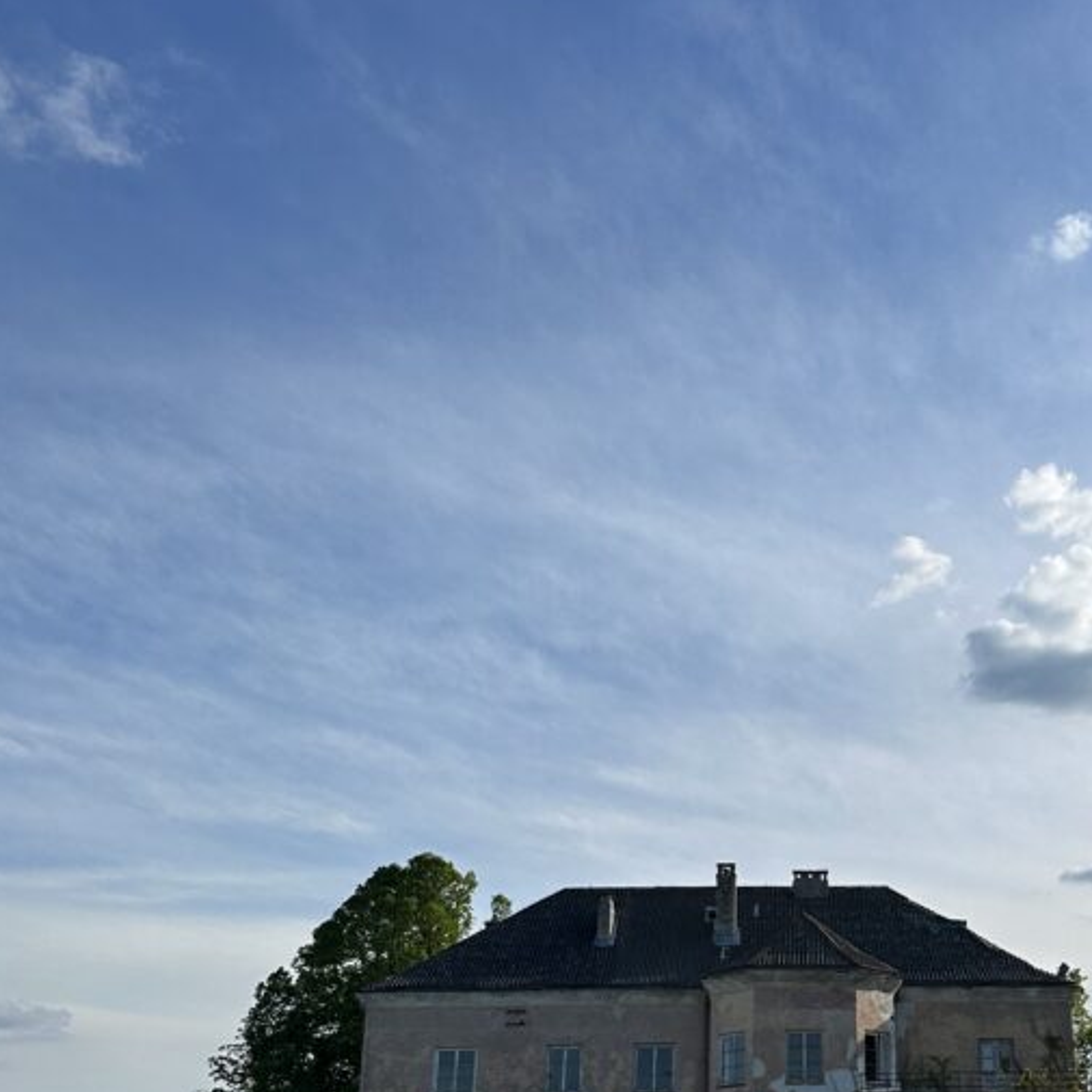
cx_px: 785
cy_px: 740
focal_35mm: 43
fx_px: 1535
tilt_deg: +19.0
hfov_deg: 38.4
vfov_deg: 38.7
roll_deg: +2.6
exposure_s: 1/7042
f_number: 1.78
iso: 80
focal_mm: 6.86
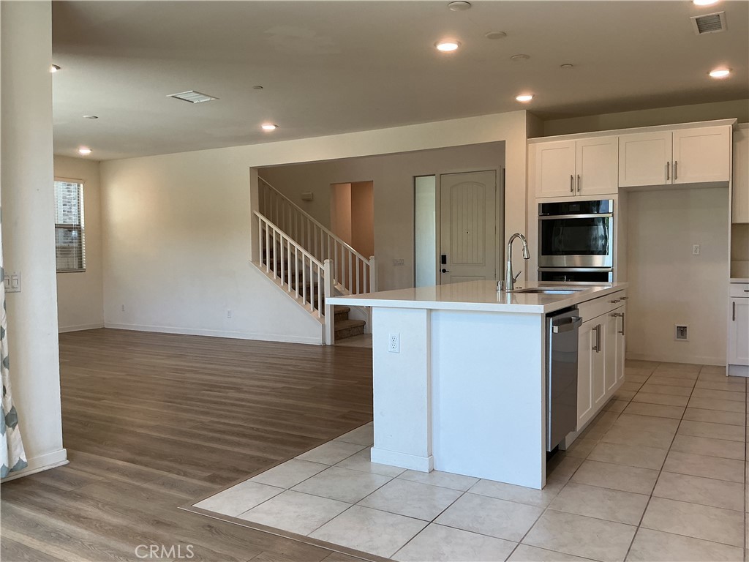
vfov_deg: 48.2
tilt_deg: -1.9
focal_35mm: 29
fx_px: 627
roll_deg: +0.4
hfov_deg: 61.7
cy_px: 281
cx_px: 374
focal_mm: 3
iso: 50
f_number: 1.8
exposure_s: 1/120
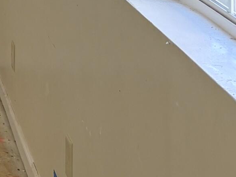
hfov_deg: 11.8
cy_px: -187
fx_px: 907
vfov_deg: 10.2
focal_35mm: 133
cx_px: -351
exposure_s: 1/121
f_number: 1.6
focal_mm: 5.96
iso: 50
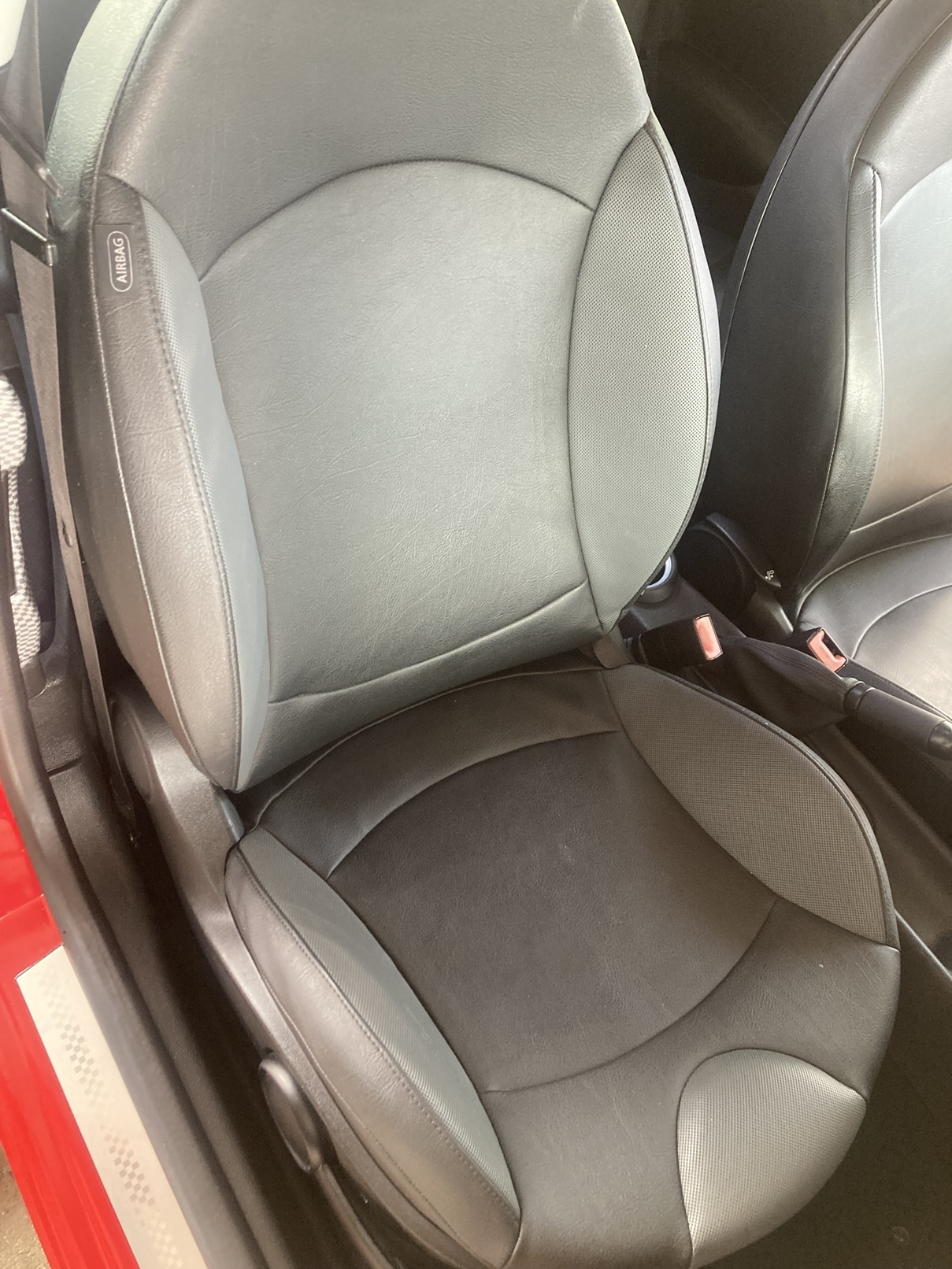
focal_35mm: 28
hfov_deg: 49.7
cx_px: 476
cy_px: 634
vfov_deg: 63.4
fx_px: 1027
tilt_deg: -51.9
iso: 250
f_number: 1.8
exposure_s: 1/60
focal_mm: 3.99
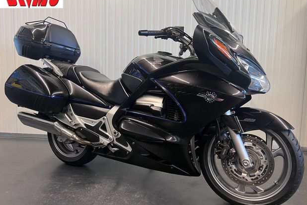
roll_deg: -0.9
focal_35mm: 28
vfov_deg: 46.4
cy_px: 96
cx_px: 155
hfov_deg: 65.5
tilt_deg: -5.3
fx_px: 239
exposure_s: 1/50
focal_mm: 5.7
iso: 80
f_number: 1.5
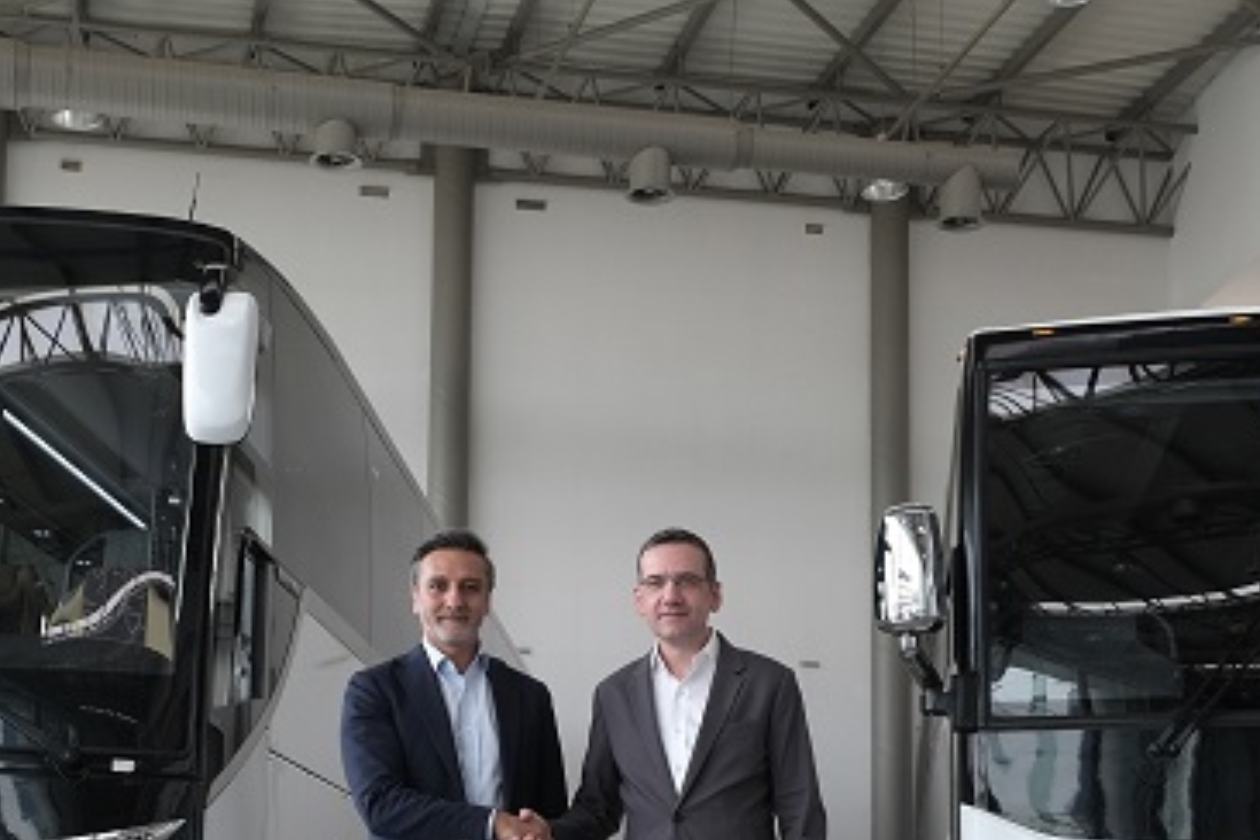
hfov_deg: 33.9
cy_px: 728
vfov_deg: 22.5
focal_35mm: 59
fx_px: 2065
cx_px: 530
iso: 320
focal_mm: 18
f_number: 4.5
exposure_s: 1/125
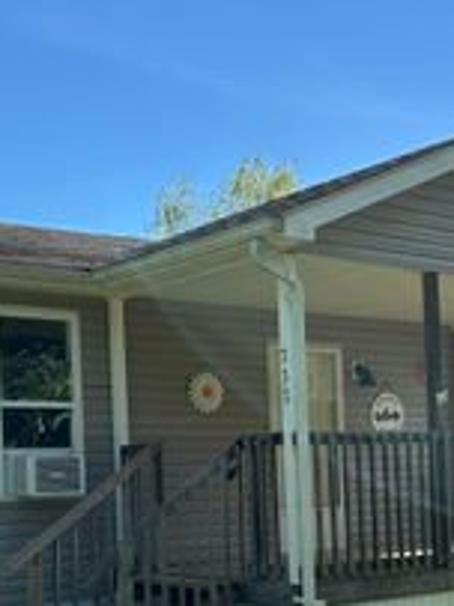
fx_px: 1120
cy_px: 479
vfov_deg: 29.6
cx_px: 263
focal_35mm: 64
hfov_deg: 22.9
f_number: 1.5
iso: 50
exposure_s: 1/2404
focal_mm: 5.7
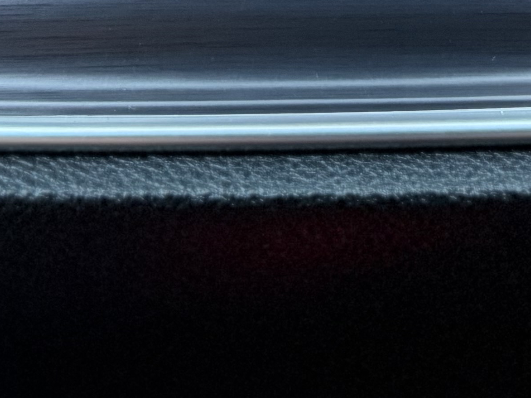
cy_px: -460
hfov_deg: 17.1
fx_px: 1764
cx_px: 349
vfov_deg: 11.3
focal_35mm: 115
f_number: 1.78
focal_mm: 6.76
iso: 800
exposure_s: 1/48
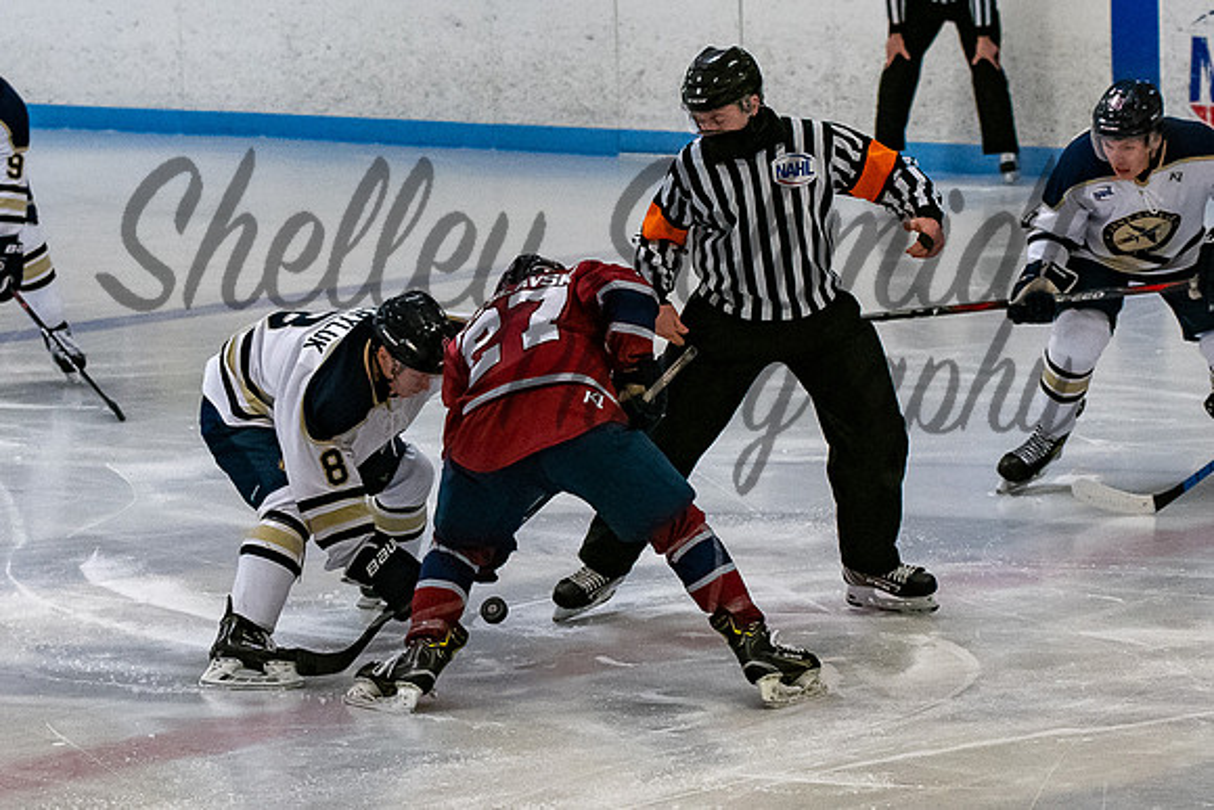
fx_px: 6578
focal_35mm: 195
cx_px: 496
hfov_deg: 10.5
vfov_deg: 7.0
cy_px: 293
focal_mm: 78
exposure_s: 1/800
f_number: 3.5
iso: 2500
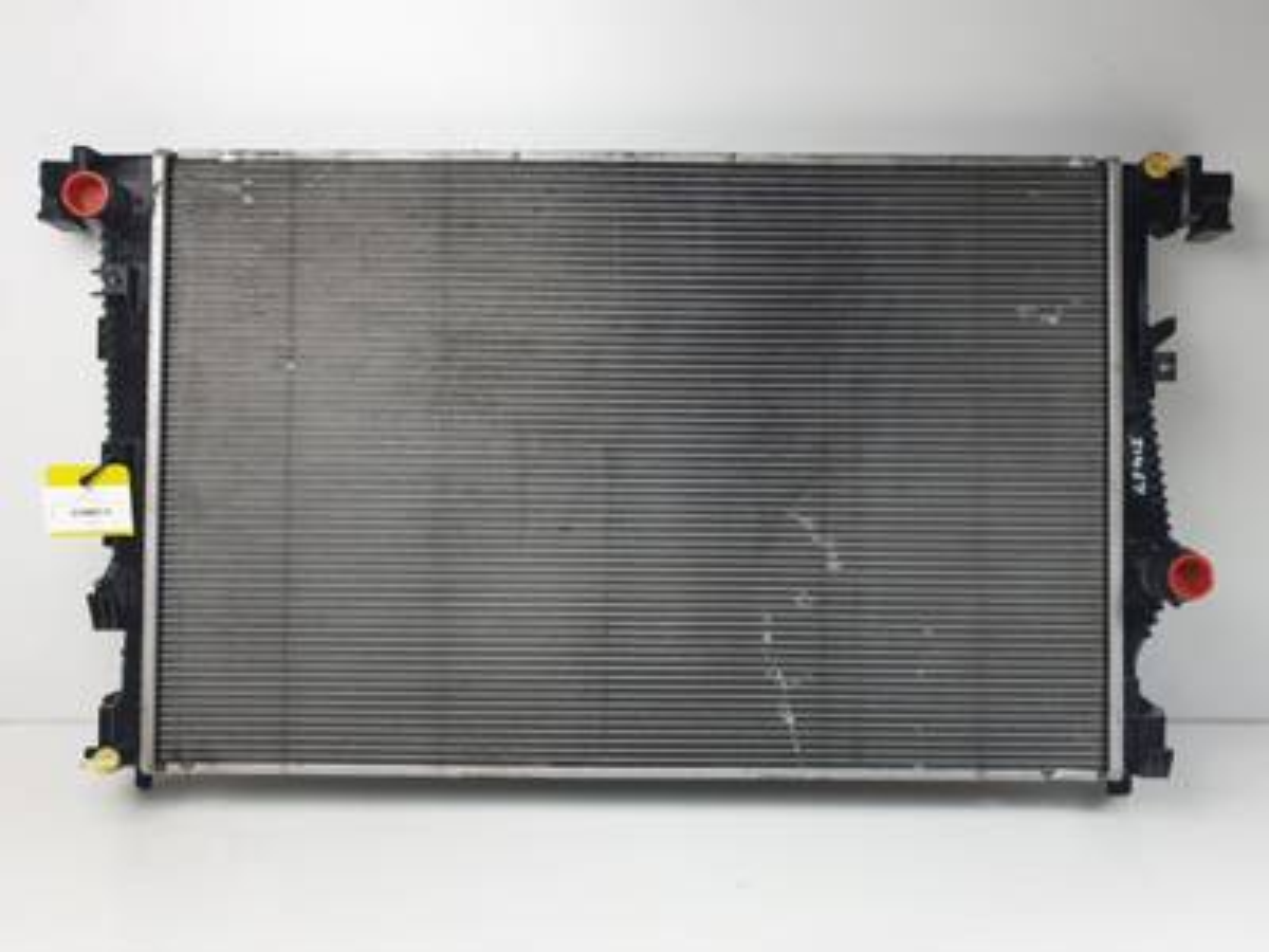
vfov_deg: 53.1
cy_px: 476
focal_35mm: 26
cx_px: 634
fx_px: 953
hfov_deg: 67.3
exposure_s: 1/100
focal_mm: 4.3
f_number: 2.4
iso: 50
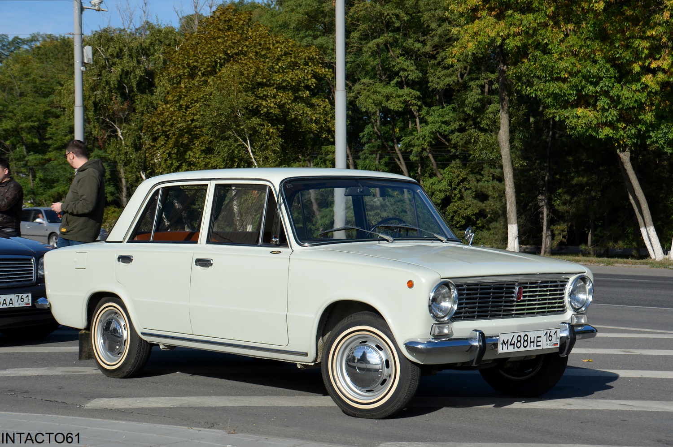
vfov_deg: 20.6
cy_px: 224
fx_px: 1233
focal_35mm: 66
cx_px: 336
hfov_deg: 30.5
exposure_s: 1/320
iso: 100
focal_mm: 44
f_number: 9
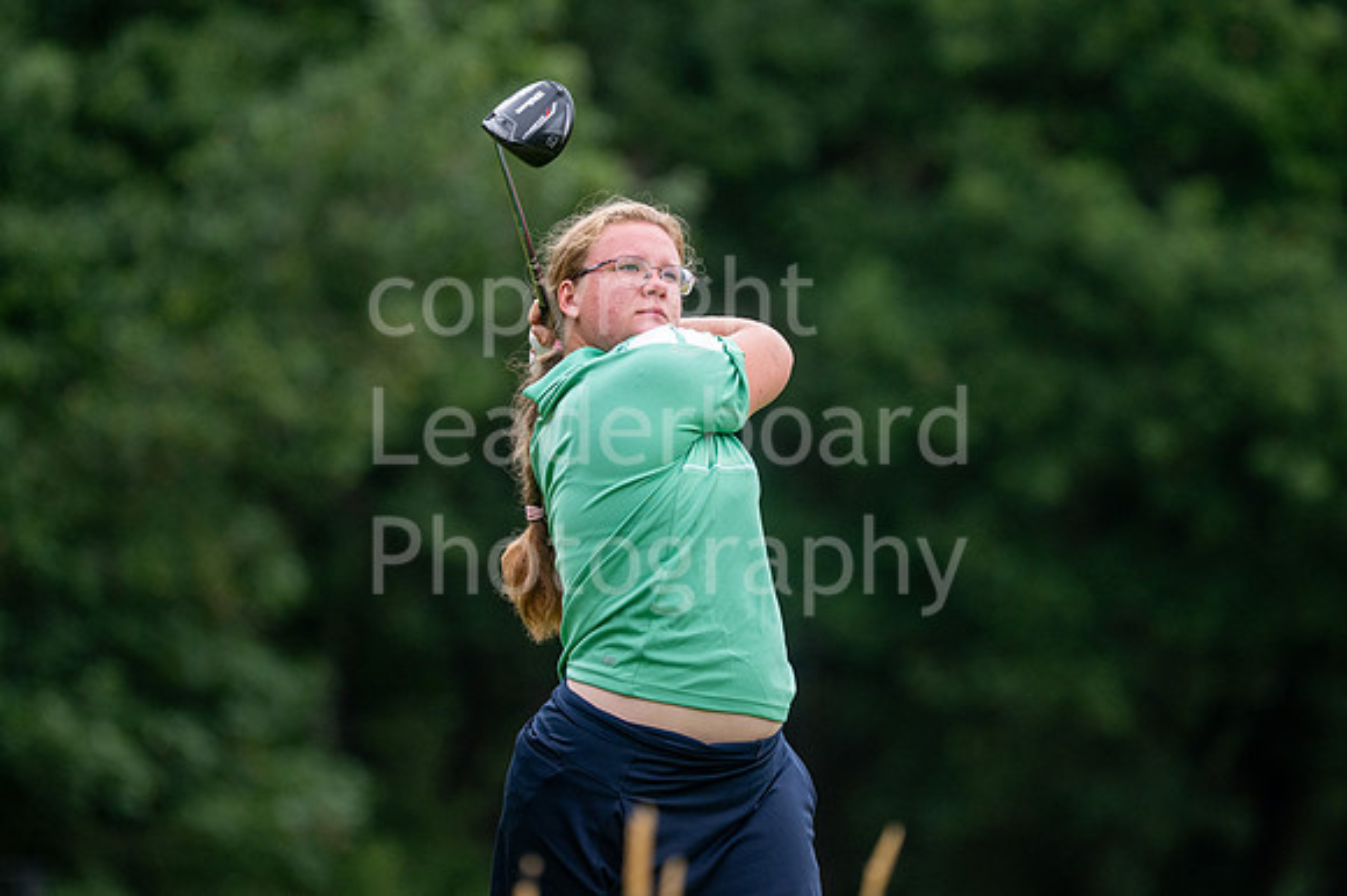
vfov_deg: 3.1
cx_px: 674
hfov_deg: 4.6
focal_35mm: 450
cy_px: 448
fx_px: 16827
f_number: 4
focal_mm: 300
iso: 500
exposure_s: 1/1000
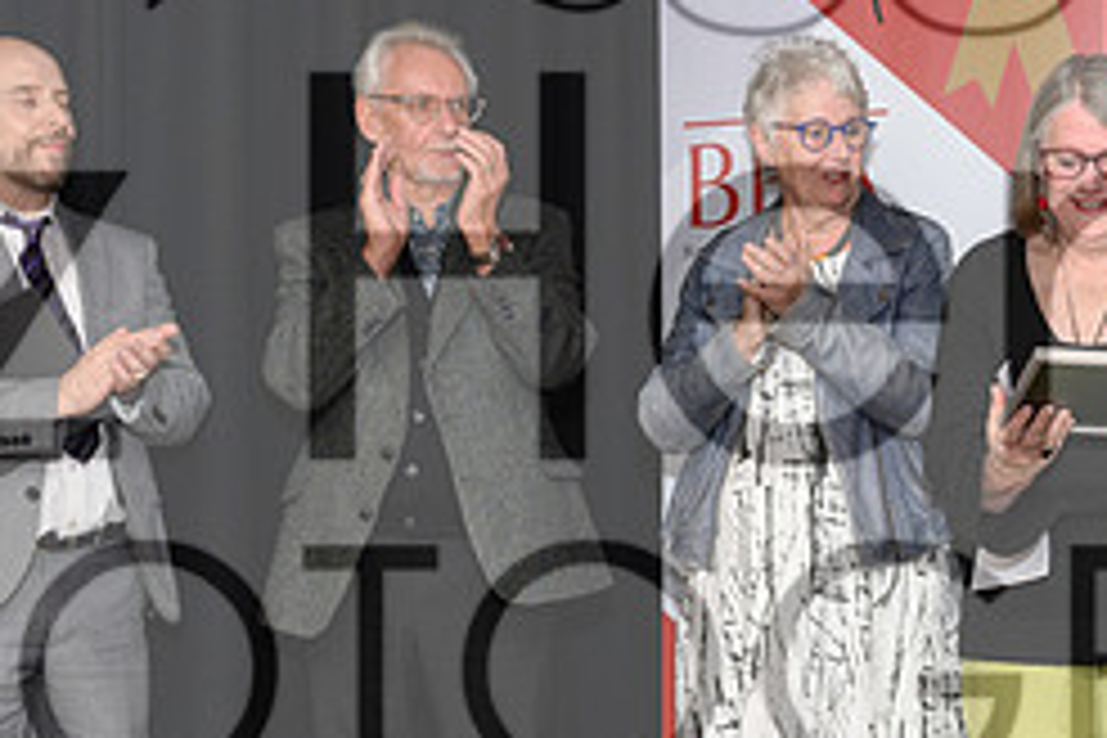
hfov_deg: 29.2
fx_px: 2091
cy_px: 477
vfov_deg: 20.0
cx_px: 819
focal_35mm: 68
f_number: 4
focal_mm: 28
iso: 1250
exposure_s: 1/200
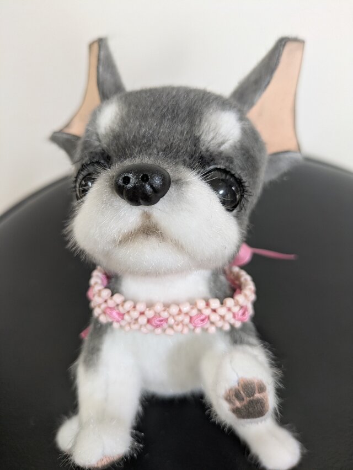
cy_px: 235
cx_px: 176
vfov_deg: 69.4
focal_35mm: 25
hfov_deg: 54.9
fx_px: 340
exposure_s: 1/40
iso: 260
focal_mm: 5.43
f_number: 1.89
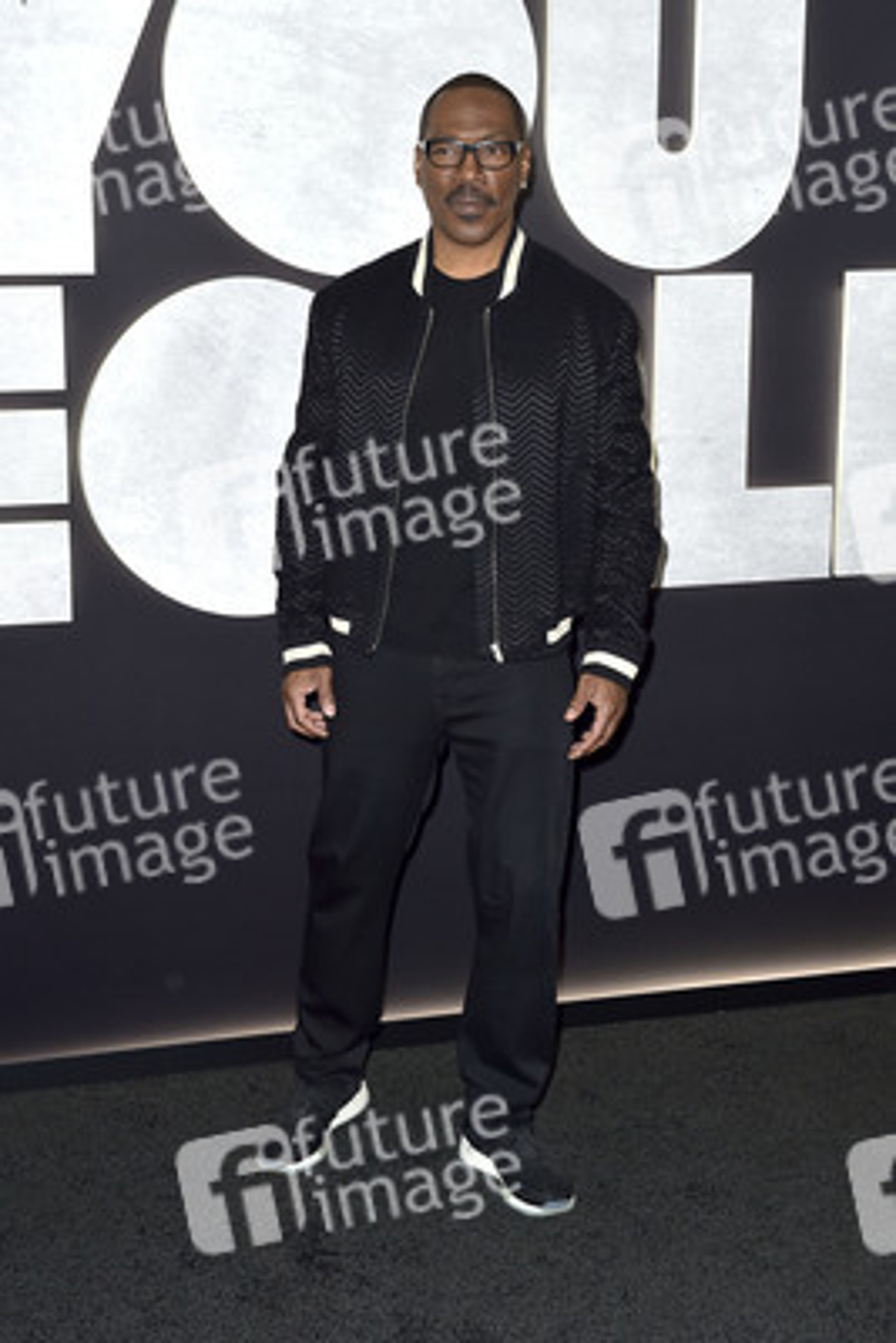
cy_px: 672
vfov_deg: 38.2
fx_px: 1940
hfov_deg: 26.0
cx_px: 448
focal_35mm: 52
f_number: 6.3
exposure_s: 1/250
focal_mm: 52
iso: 640
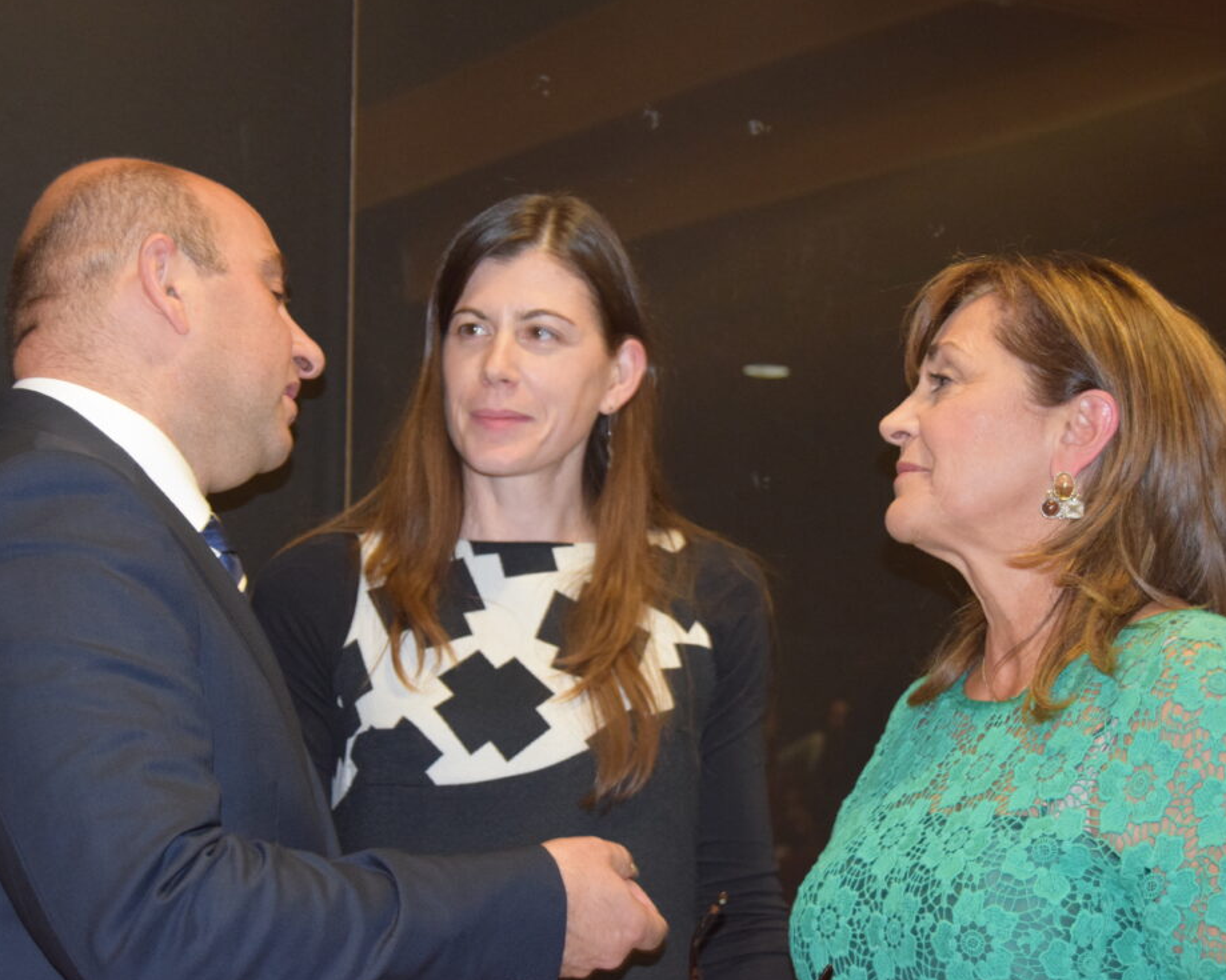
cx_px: 603
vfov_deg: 19.5
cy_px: 489
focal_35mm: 79
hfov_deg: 24.3
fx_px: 2851
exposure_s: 1/60
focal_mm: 45
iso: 2200
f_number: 5.3
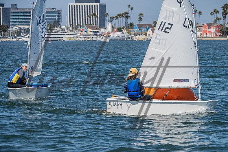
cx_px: 120
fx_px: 1327
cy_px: 87
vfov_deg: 6.6
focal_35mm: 209
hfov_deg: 9.8
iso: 250
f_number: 7.6
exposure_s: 1/1000
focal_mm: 180
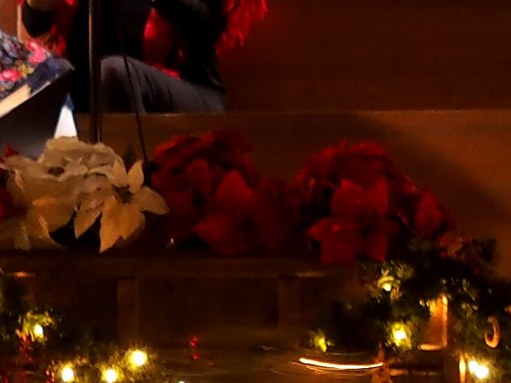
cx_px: 194
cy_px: 589
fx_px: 6878
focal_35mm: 466
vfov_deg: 3.2
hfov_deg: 4.3
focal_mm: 40
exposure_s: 1/6
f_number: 2.8
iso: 1250
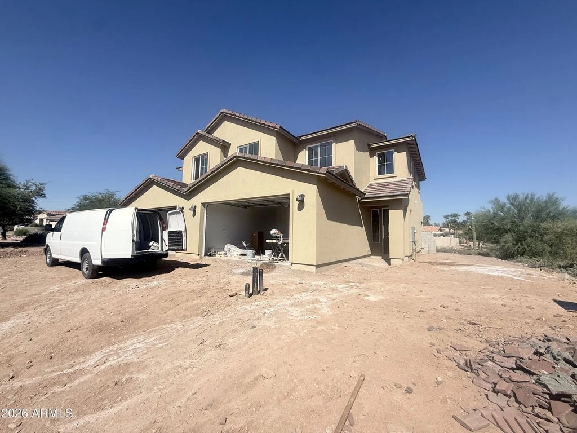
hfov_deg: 102.1
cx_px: 288
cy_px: 216
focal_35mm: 14
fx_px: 233
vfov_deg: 85.7
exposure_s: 1/2976
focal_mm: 2.22
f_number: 2.2
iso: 50
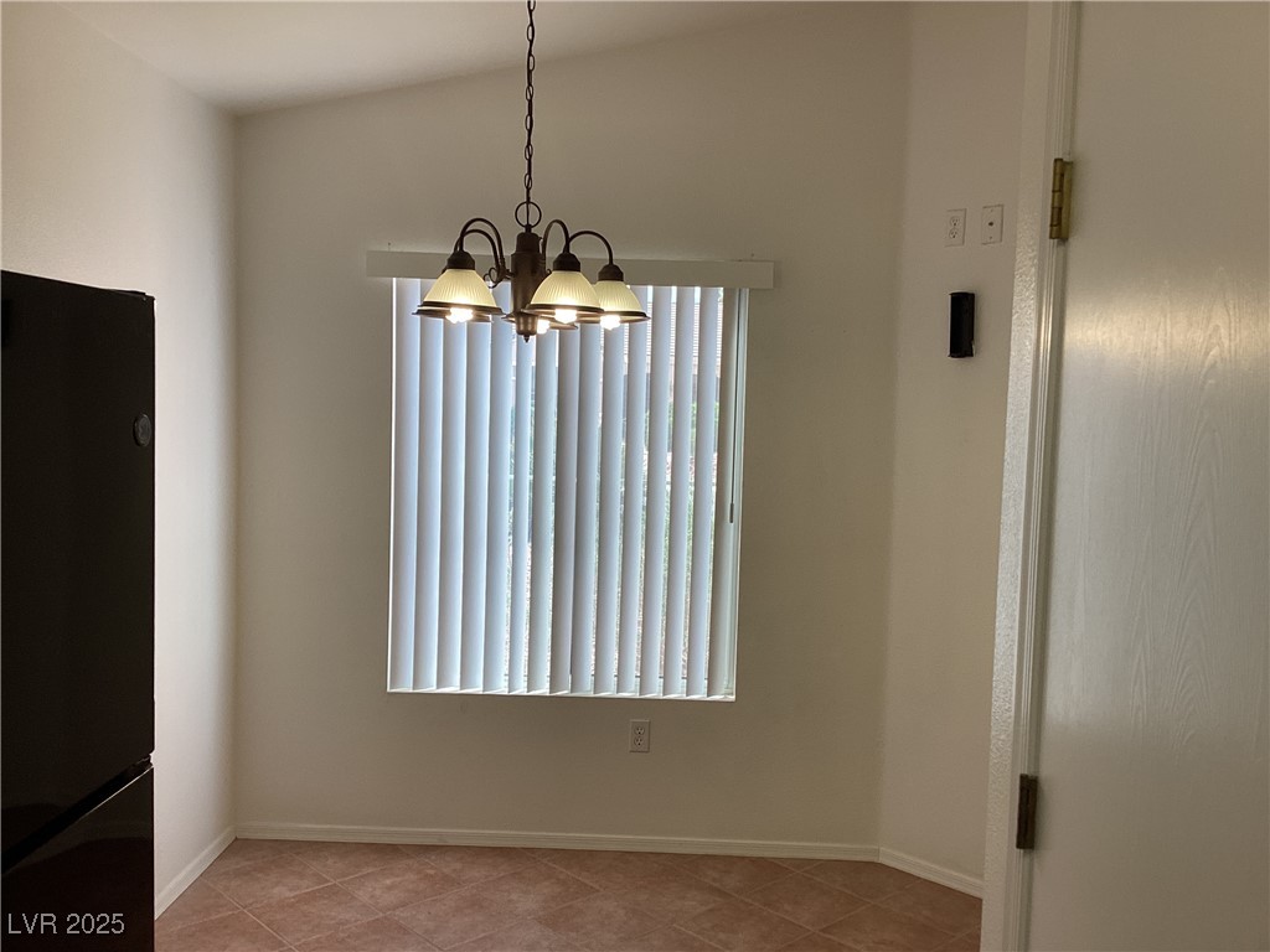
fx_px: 1137
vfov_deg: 45.4
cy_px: 476
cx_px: 635
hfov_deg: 58.4
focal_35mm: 31
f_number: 2.4
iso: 40
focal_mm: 3.3
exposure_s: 1/120
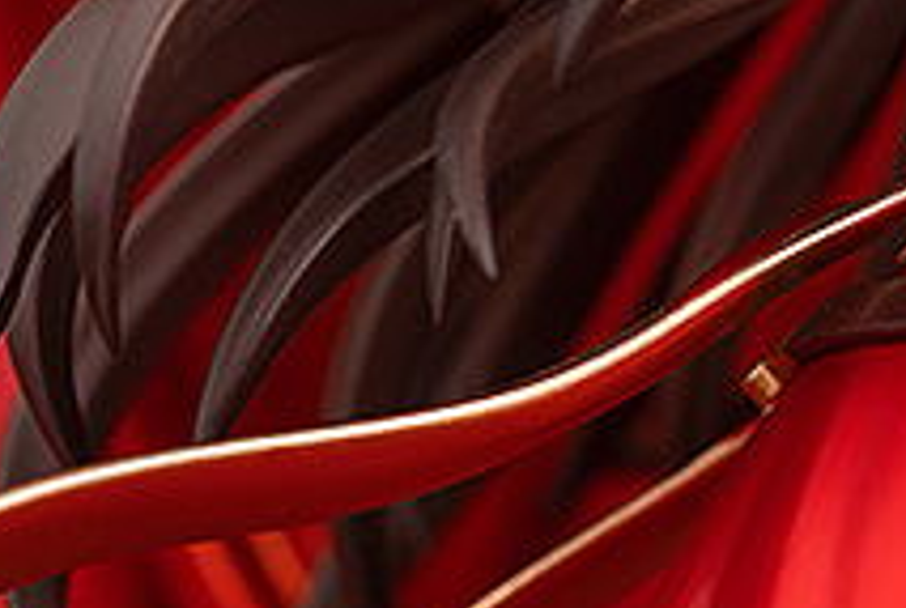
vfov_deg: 3.7
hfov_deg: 5.4
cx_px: 1506
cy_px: -23
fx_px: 9457
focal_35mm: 375
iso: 100
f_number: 8
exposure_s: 1/100
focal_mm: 100
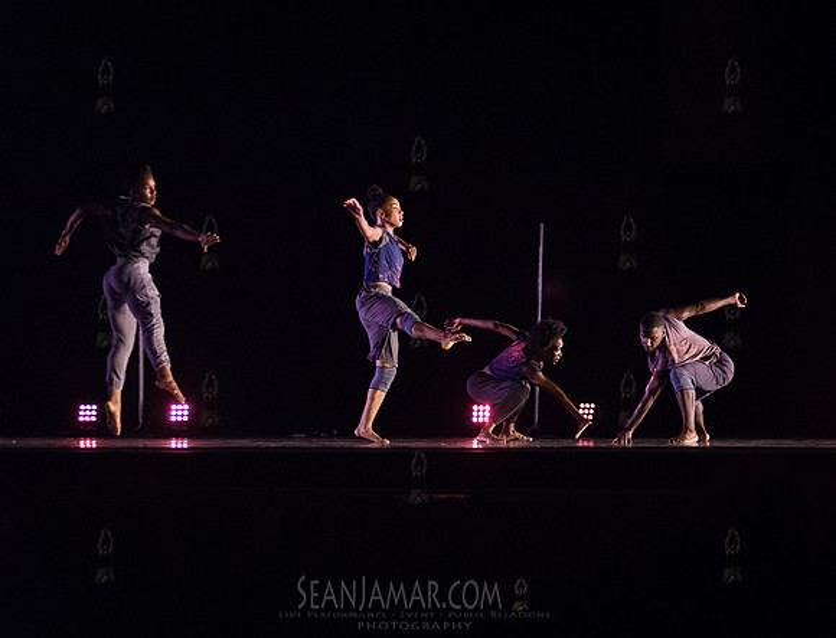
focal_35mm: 194
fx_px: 4706
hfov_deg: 10.1
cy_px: 361
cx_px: 539
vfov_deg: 7.8
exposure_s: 1/500
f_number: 2.8
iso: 4000
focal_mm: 155
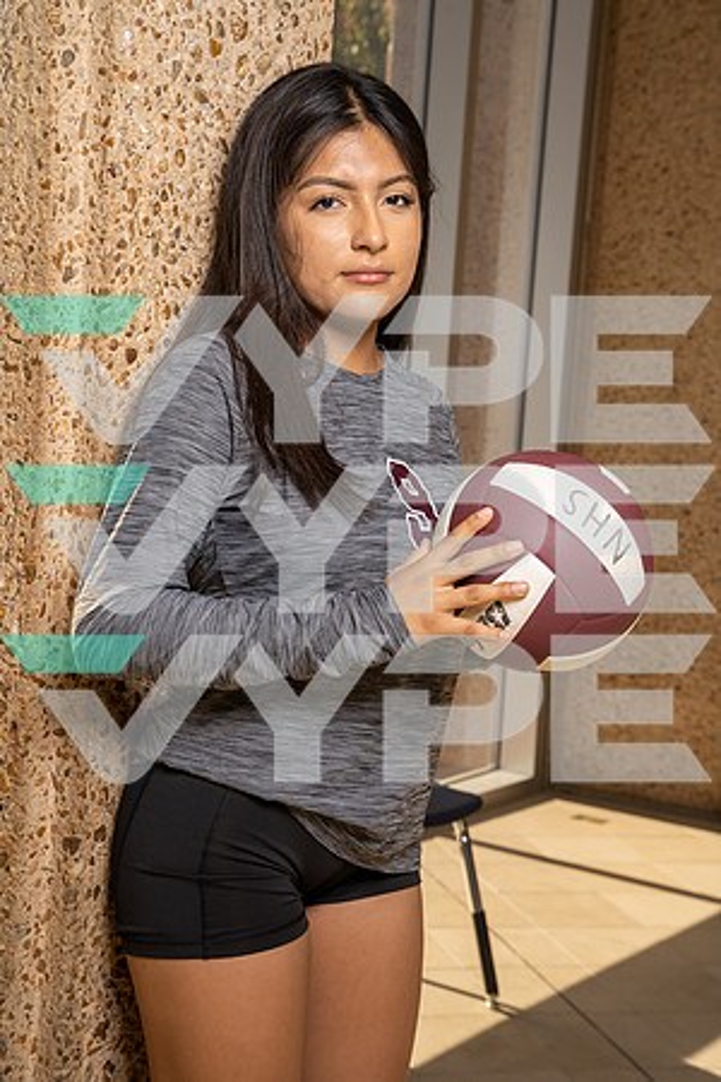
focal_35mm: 56
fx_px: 1682
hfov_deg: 24.2
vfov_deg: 35.6
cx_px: 360
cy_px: 541
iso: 400
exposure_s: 1/250
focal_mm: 56
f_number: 8
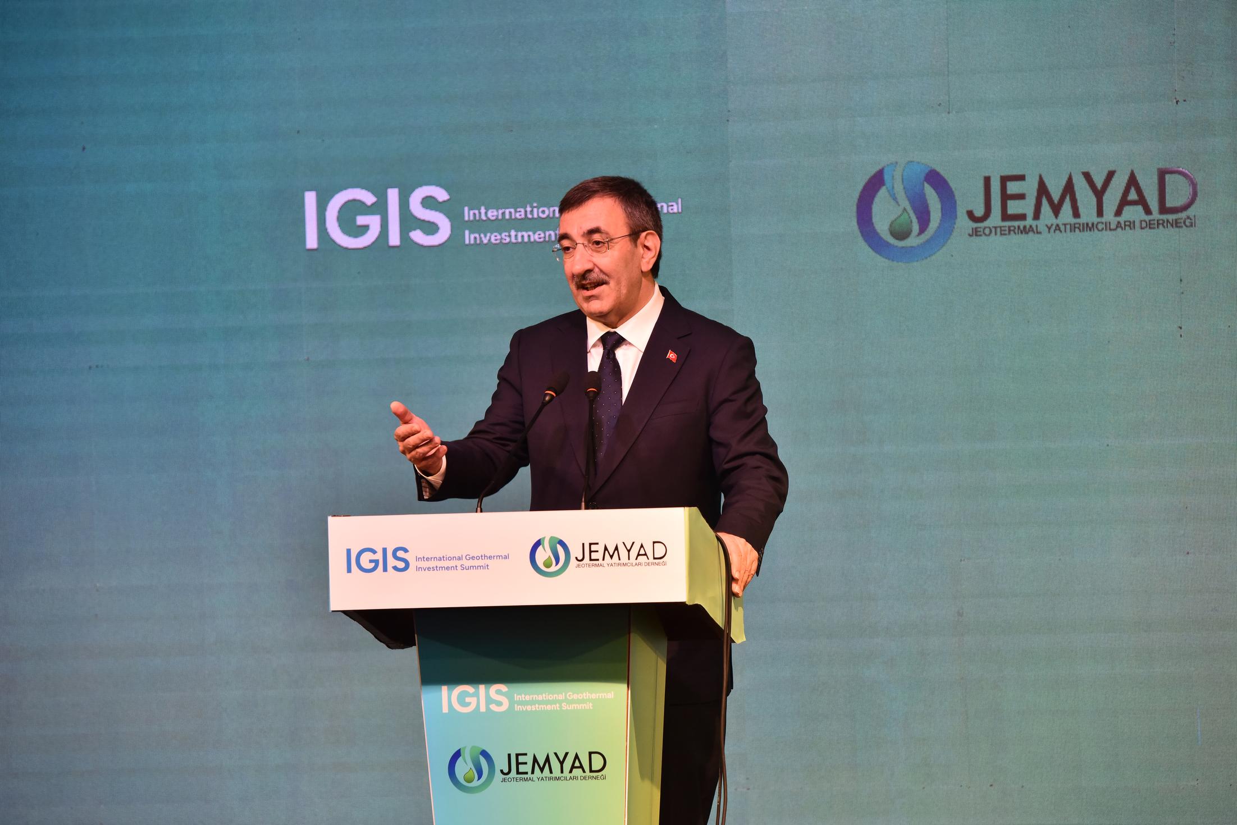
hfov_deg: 10.8
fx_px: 6530
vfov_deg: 7.2
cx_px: 618
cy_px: 412
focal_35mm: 190
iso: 1600
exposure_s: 1/100
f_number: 5.6
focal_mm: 190
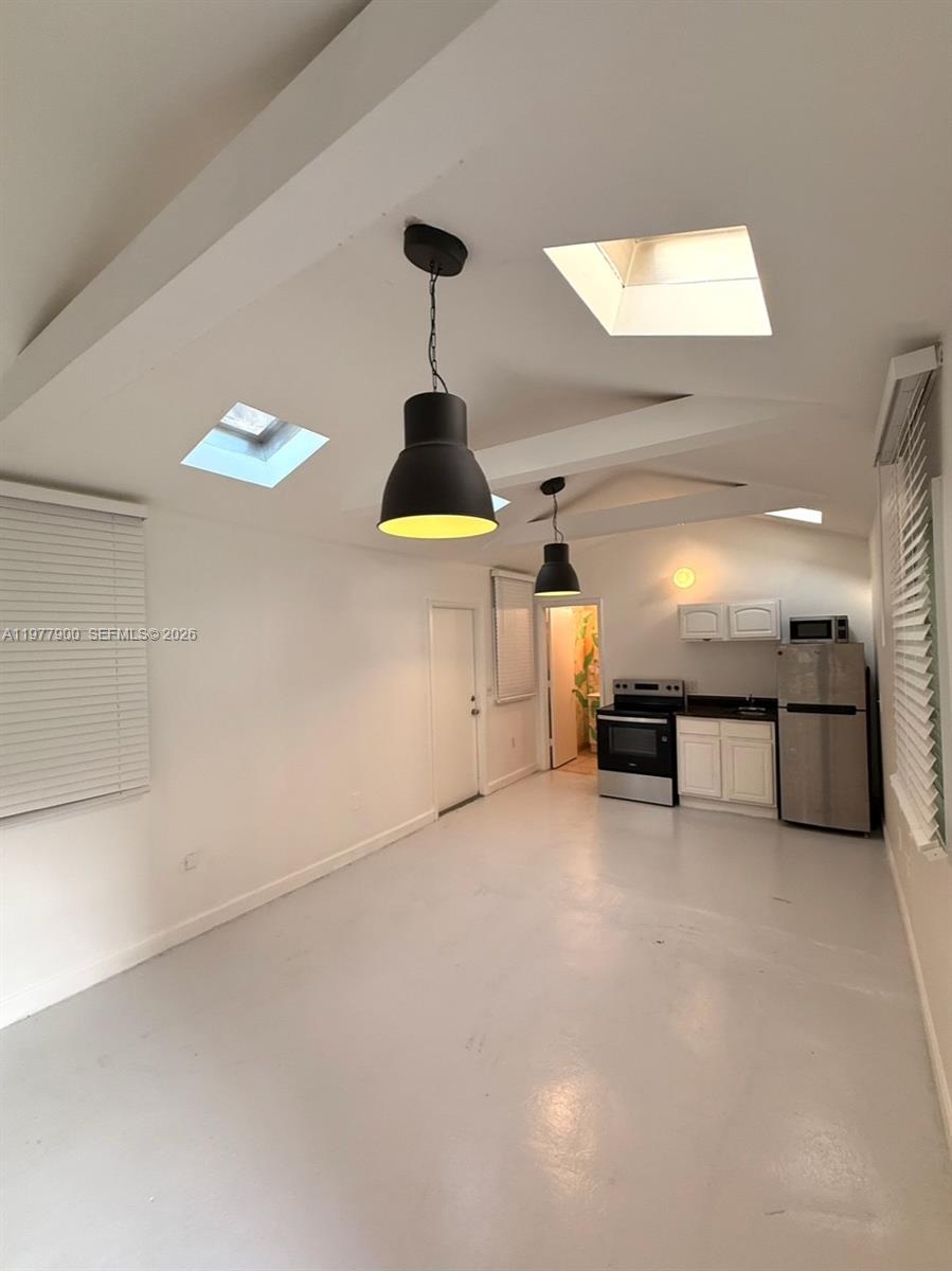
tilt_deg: +1.5
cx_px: 476
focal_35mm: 14
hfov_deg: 85.6
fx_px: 514
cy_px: 636
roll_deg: +0.0
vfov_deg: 102.1
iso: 200
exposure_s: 1/120
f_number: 2.2
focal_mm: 2.22
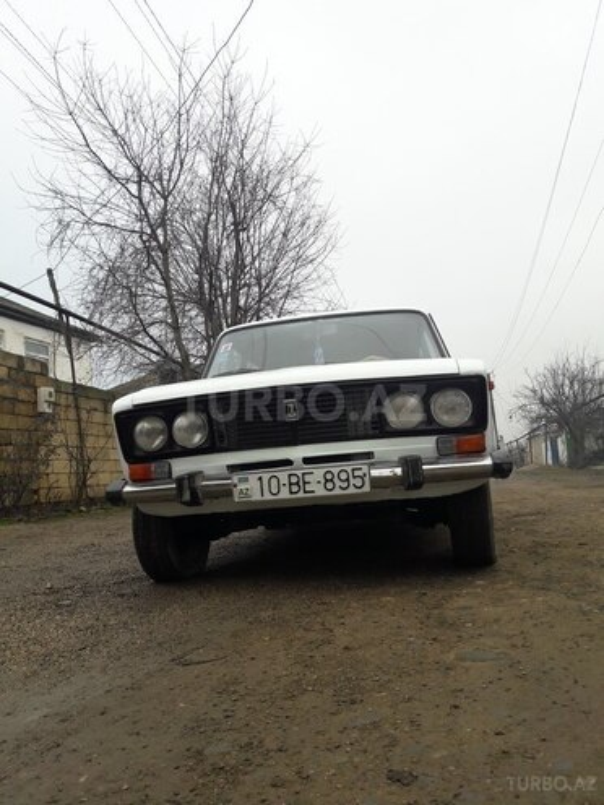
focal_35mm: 28
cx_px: 302
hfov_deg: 49.7
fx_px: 651
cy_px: 402
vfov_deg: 63.4
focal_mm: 3.7
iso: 40
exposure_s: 1/222
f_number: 1.9
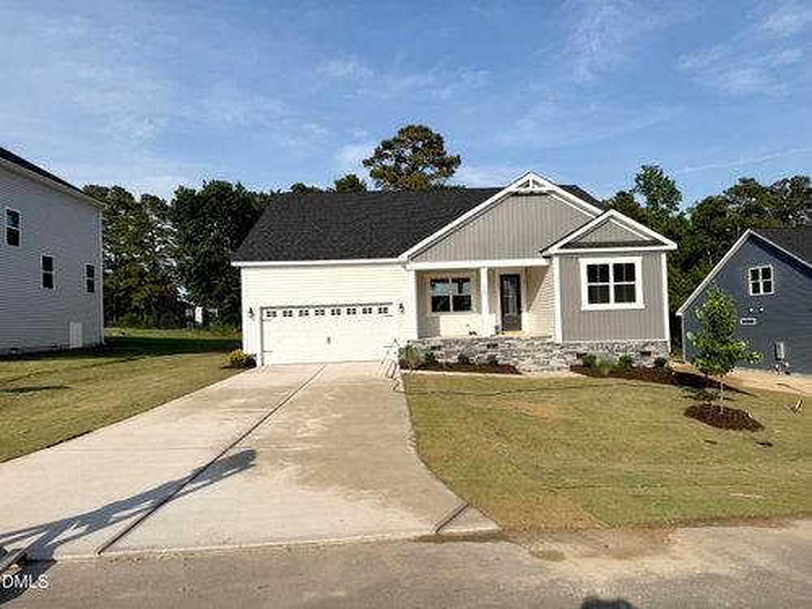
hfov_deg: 71.6
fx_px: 563
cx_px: 406
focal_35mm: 24
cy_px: 304
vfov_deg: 56.8
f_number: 1.78
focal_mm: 6.76
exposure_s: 1/7937
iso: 80
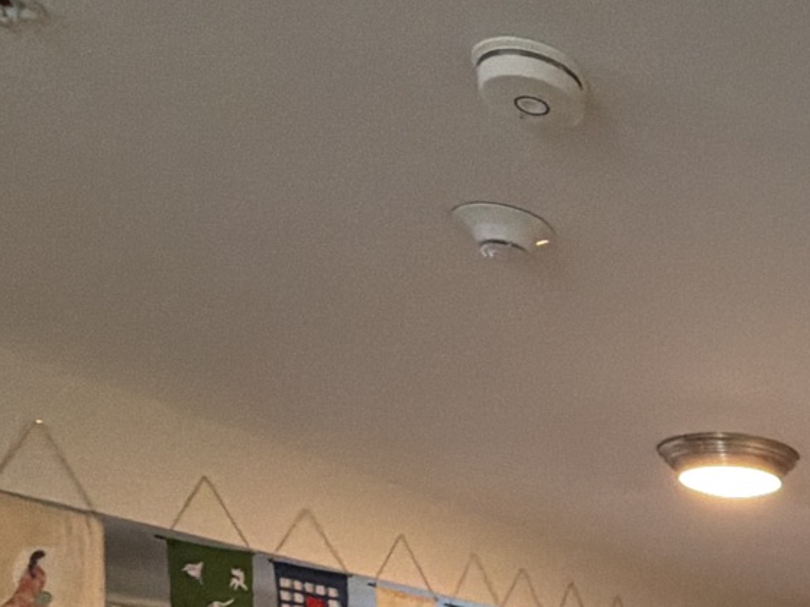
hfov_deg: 28.5
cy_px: 831
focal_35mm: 50
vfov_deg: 24.6
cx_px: 1141
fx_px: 1170
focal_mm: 2.22
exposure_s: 1/60
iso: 500
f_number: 2.2
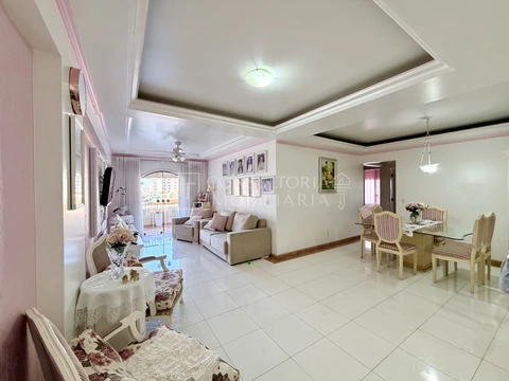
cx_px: 254
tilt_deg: -0.7
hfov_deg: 102.1
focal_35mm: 14
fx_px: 206
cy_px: 190
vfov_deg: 85.7
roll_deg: +0.1
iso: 250
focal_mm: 2.22
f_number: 2.2
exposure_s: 1/60
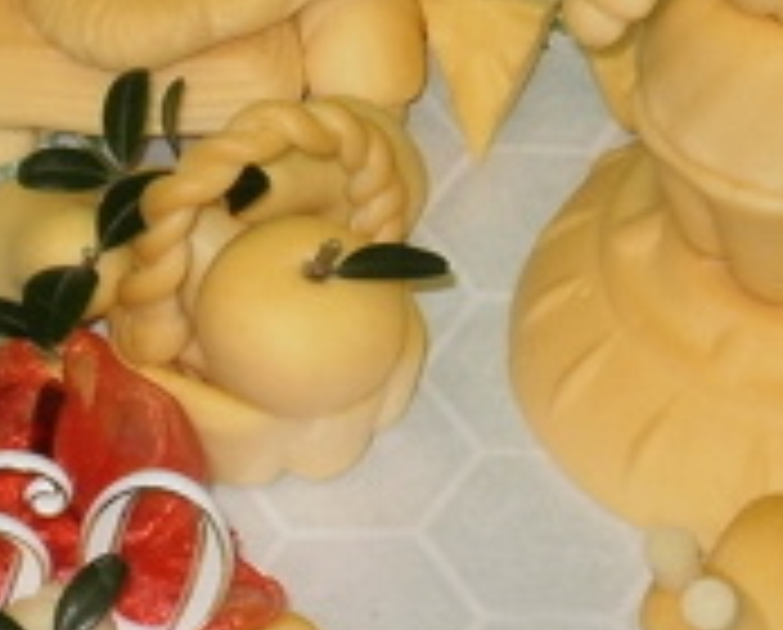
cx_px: 418
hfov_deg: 8.7
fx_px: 5156
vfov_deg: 7.0
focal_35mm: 222
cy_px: 202
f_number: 4.2
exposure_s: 1/40
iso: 125
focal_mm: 10.3
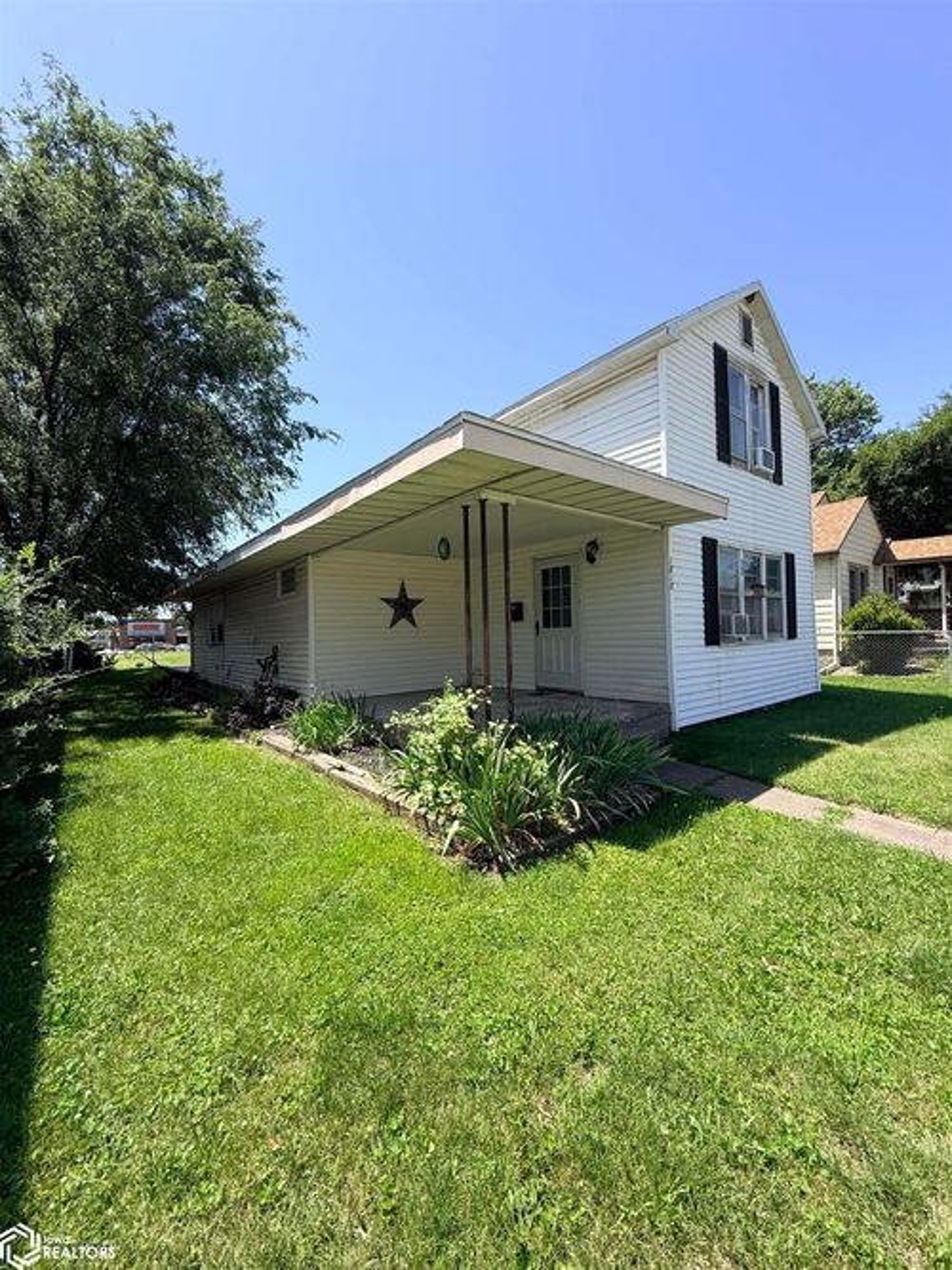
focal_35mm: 14
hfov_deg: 85.7
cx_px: 476
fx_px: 514
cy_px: 635
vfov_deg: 102.1
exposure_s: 1/914
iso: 50
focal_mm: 2.22
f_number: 2.2
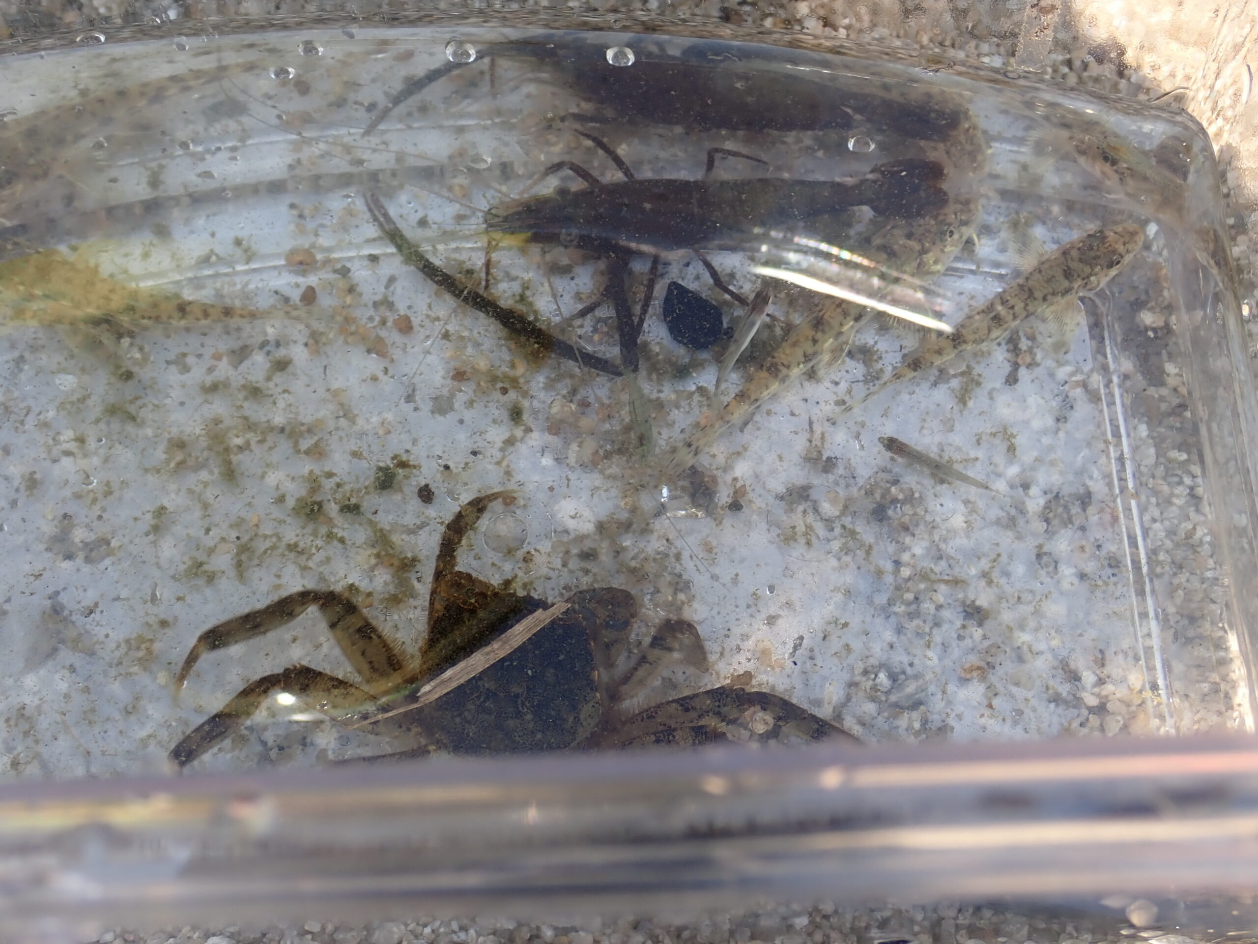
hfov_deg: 43.9
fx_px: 1563
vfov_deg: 33.6
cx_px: 629
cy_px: 472
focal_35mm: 43
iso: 100
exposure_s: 1/200
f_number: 4
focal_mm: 7.86
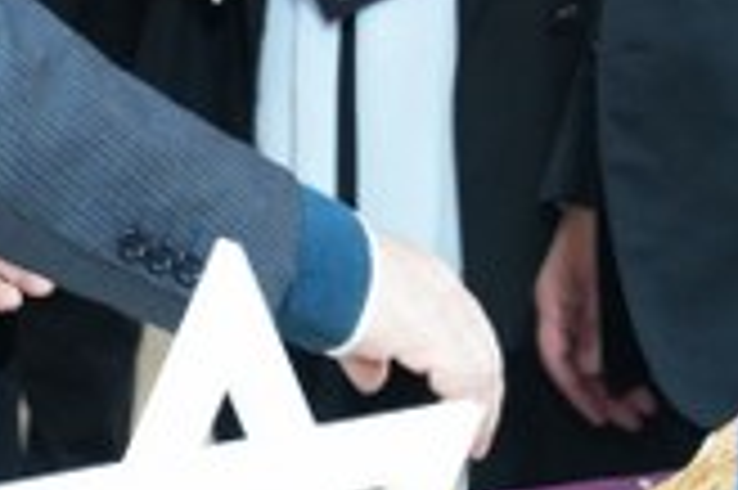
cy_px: -416
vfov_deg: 5.3
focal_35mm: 254
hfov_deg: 8.0
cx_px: -328
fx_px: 5202
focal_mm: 52
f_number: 4
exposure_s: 1/200
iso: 2500
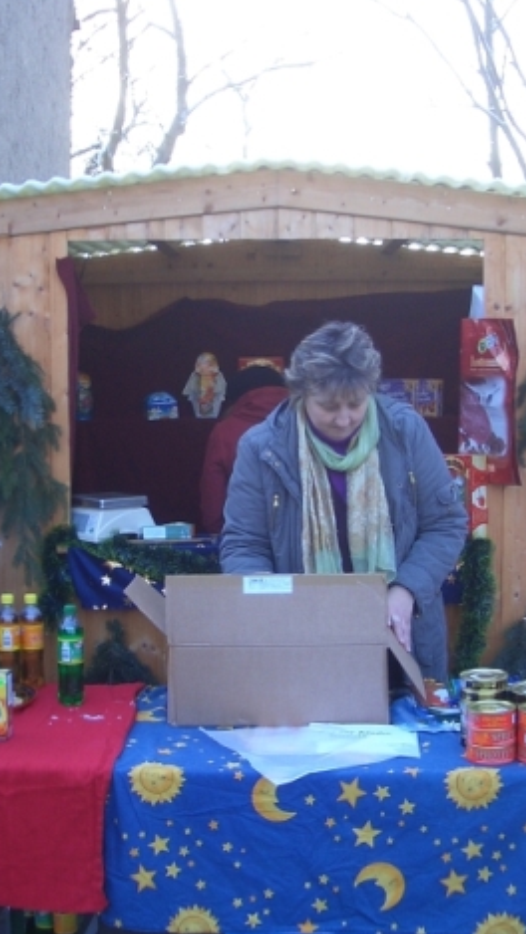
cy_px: 468
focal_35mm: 52
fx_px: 1289
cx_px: 265
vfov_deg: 39.9
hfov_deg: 23.1
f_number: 2.6
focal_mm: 5.8
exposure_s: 1/125
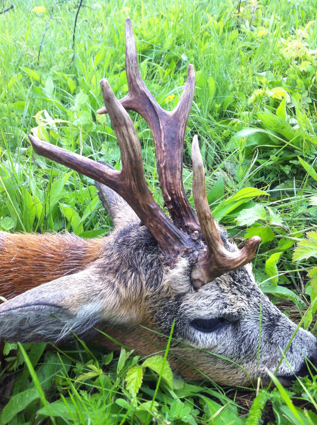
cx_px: 158
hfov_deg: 40.6
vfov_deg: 52.7
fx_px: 429
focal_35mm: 35
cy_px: 212
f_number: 2.8
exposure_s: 1/100
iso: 80
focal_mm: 3.85
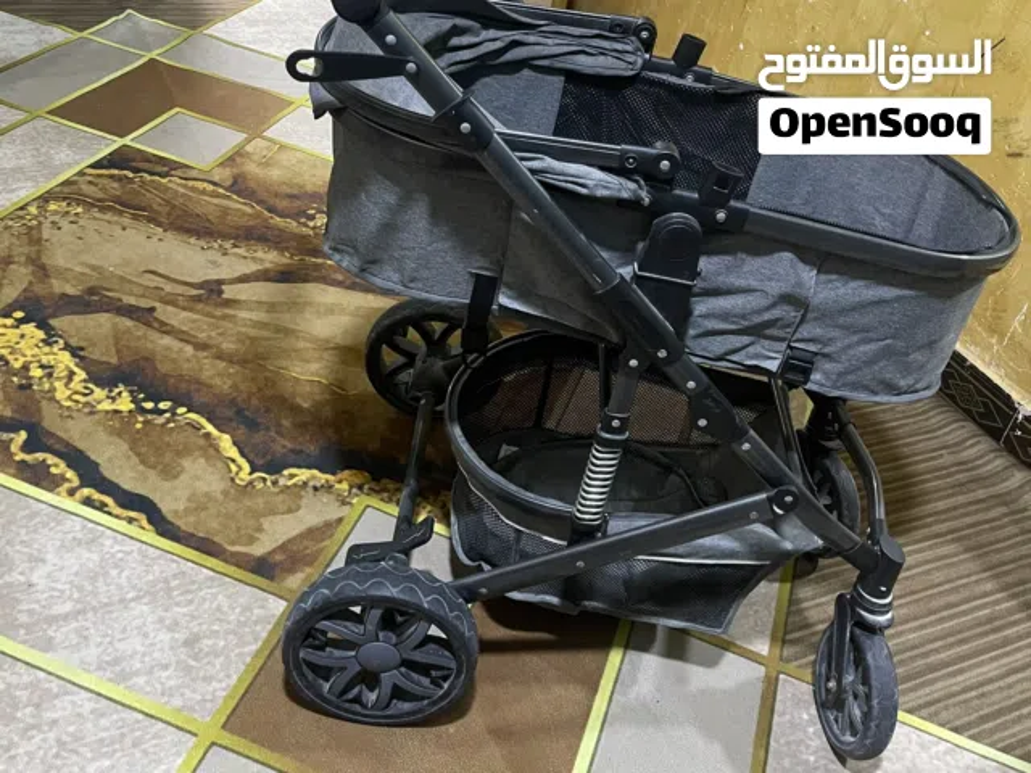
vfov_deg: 54.9
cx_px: 516
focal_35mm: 25
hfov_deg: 69.4
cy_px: 386
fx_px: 745
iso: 500
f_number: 1.6
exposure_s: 1/60
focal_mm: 5.1
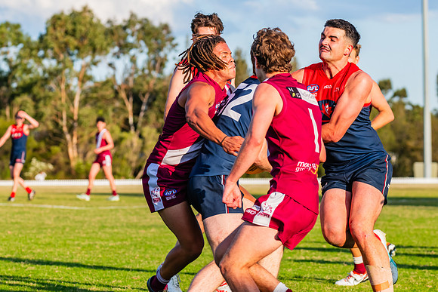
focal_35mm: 180
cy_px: 146
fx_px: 2190
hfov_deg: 11.4
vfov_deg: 7.6
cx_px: 219
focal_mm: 170
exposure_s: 1/1250
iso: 800
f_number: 8
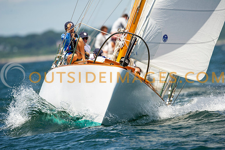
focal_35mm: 600
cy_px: 75
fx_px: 3748
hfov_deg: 3.4
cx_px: 112
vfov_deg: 2.3
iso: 400
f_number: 5.6
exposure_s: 1/2500
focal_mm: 600
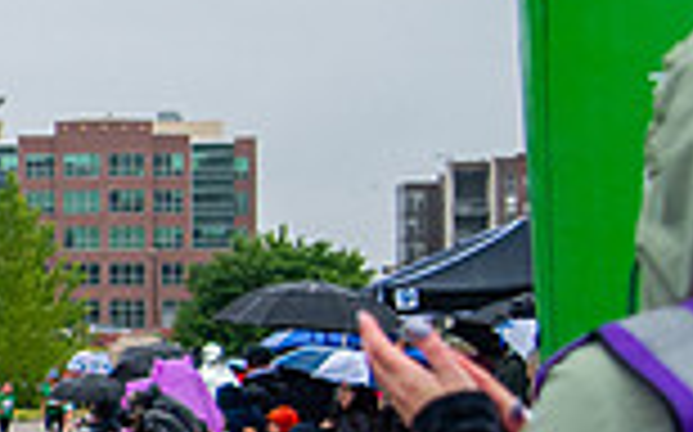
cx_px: -728
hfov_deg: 11.0
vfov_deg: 7.6
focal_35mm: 172
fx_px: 3246
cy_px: 229
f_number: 4
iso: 1600
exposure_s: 1/2500
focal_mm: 40
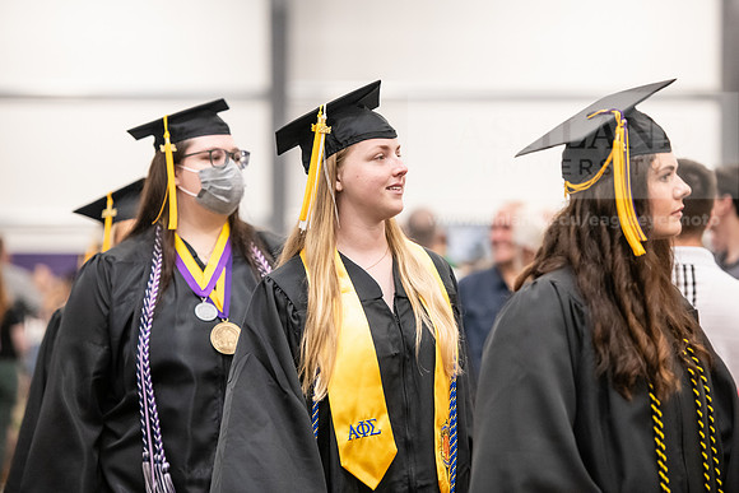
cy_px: 246
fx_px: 2977
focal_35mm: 145
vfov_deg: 9.5
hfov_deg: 14.2
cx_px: 370
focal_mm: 145
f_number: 3.2
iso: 3200
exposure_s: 1/200
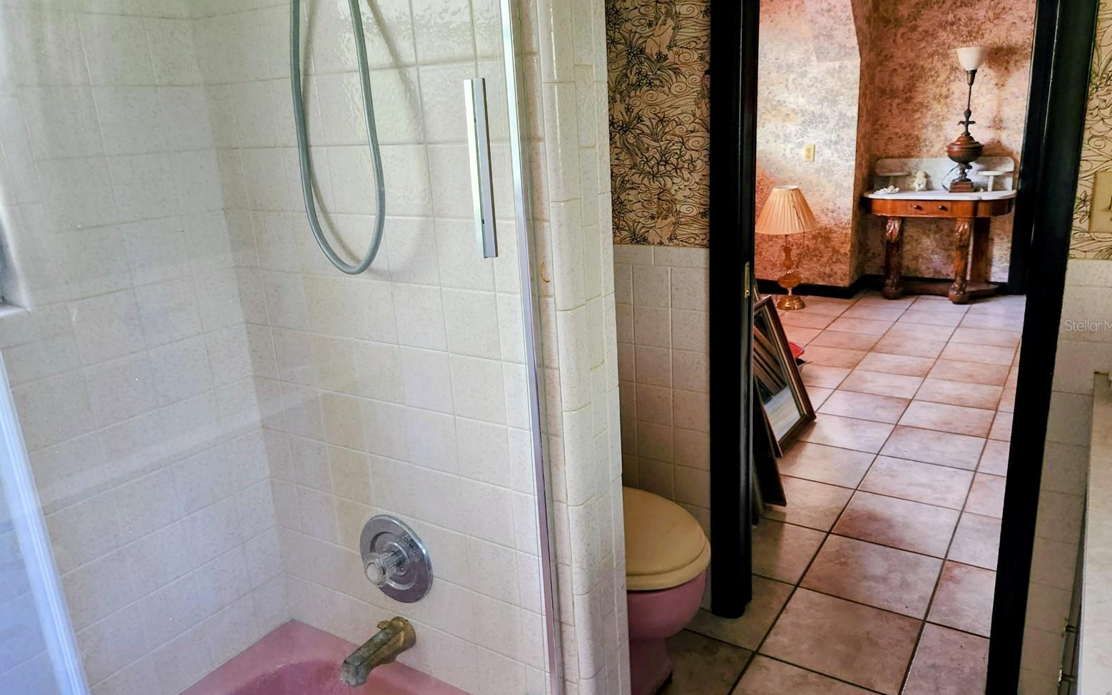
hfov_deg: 72.5
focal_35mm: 25
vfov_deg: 49.3
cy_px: 325
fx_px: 758
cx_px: 562
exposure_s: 1/30
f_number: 1.8
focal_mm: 5.4
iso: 640
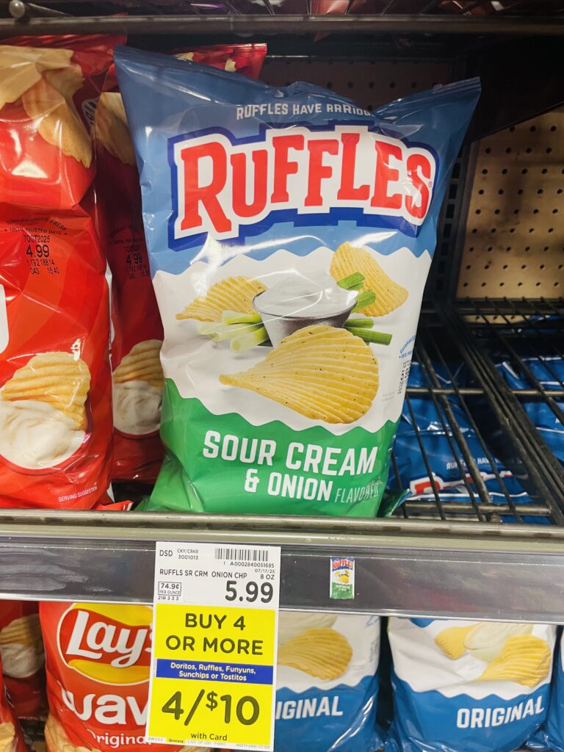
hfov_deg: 53.1
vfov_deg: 67.3
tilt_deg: -29.9
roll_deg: +0.7
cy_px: 376
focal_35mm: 26
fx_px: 565
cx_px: 282
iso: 125
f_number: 1.6
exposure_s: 1/60
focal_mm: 4.2
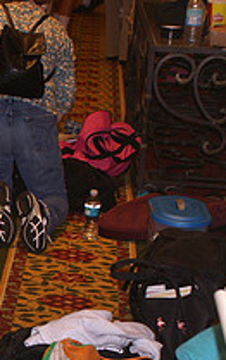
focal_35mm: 127
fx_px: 1249
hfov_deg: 9.8
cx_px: -186
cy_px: 303
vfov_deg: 16.3
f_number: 5
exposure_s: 1/60
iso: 400
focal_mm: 30
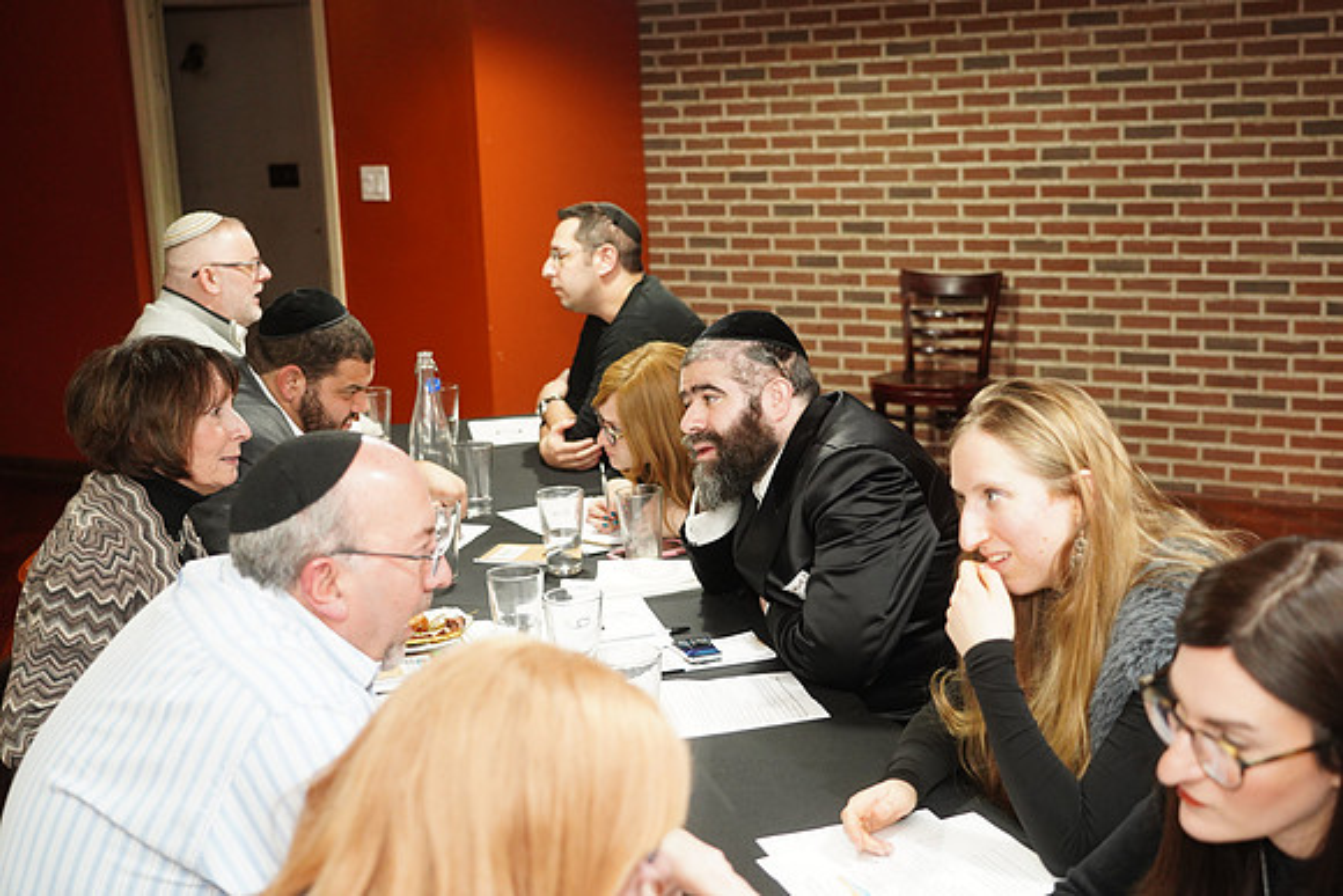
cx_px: 672
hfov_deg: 44.5
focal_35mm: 44
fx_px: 1642
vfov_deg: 30.5
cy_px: 448
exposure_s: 1/100
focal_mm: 44
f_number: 4
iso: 3200
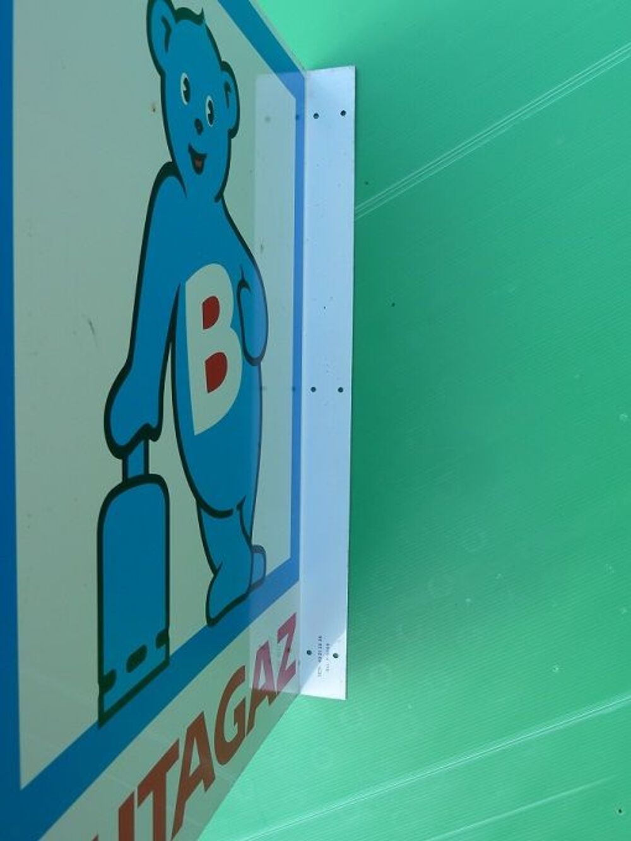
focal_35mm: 30
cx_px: 316
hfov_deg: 46.8
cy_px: 420
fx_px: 729
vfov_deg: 60.0
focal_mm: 5
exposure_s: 1/80
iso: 80
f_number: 3.4
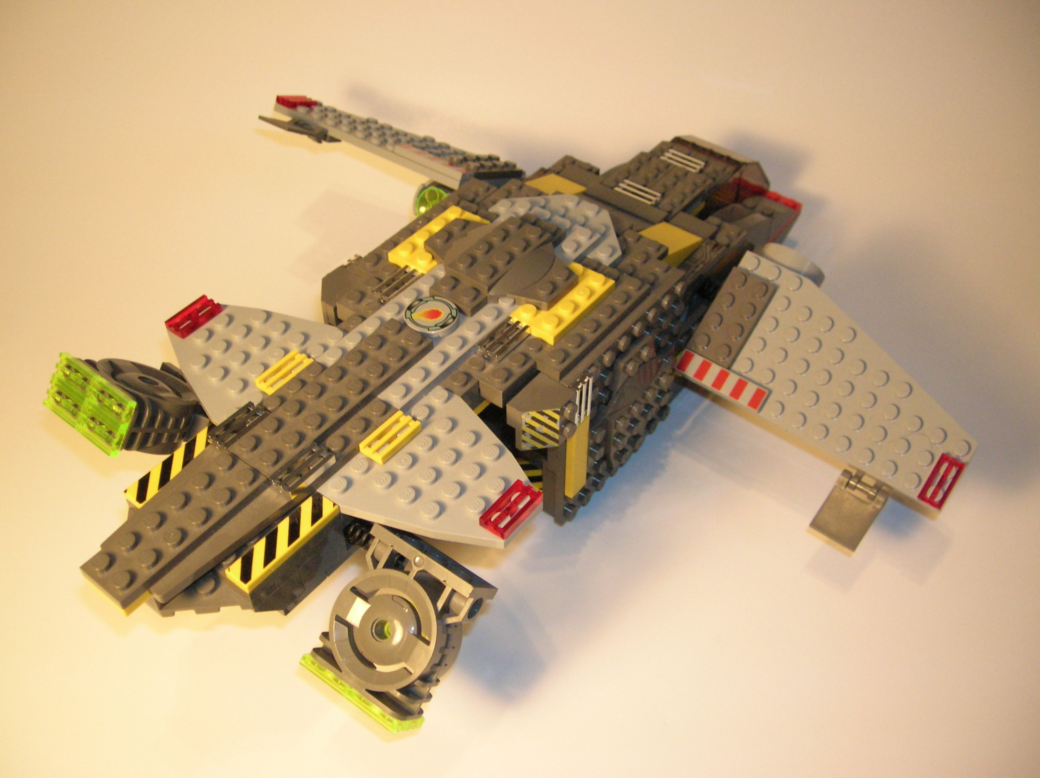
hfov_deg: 54.0
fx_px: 1021
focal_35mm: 34
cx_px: 520
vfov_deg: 41.7
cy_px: 389
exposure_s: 1/24.4
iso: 200
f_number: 2.9
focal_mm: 5.7
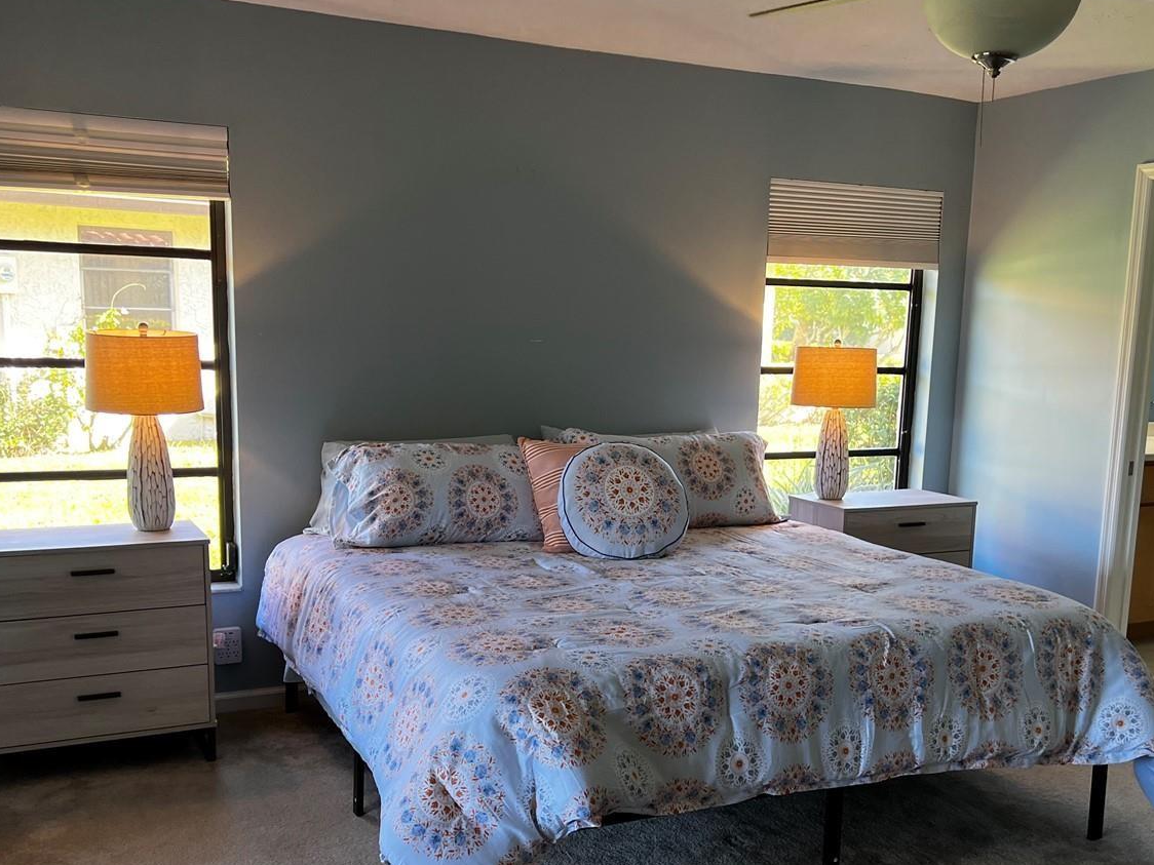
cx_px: 631
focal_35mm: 37
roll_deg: -1.5
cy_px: 525
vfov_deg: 38.5
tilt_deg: -10.8
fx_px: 1233
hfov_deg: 50.1
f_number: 1.5
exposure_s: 1/120
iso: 125
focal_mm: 5.7
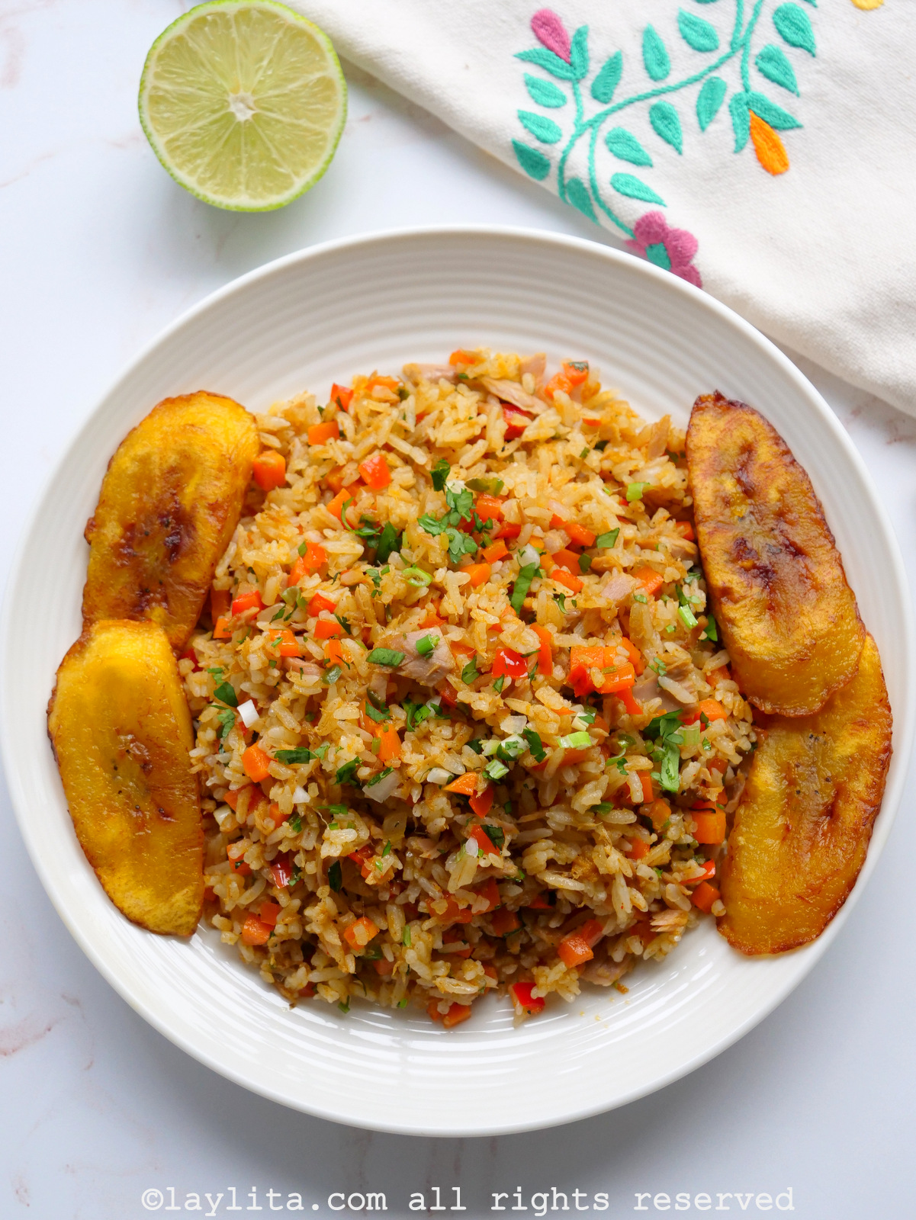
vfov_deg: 28.6
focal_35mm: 68
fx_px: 2398
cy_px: 610
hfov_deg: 21.6
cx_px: 458
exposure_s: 1/80
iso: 800
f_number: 3.8
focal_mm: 34
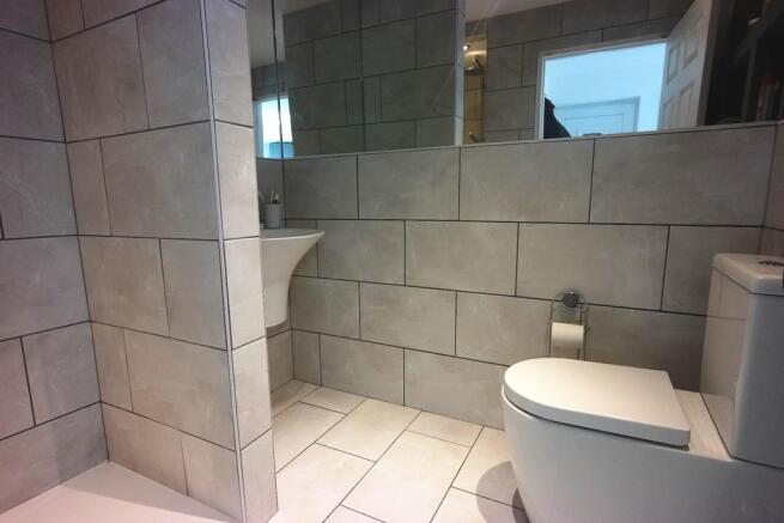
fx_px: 392
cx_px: 392
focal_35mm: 18
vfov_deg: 67.4
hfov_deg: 90.0
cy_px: 262
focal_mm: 12
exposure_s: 1/30
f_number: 4
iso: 200
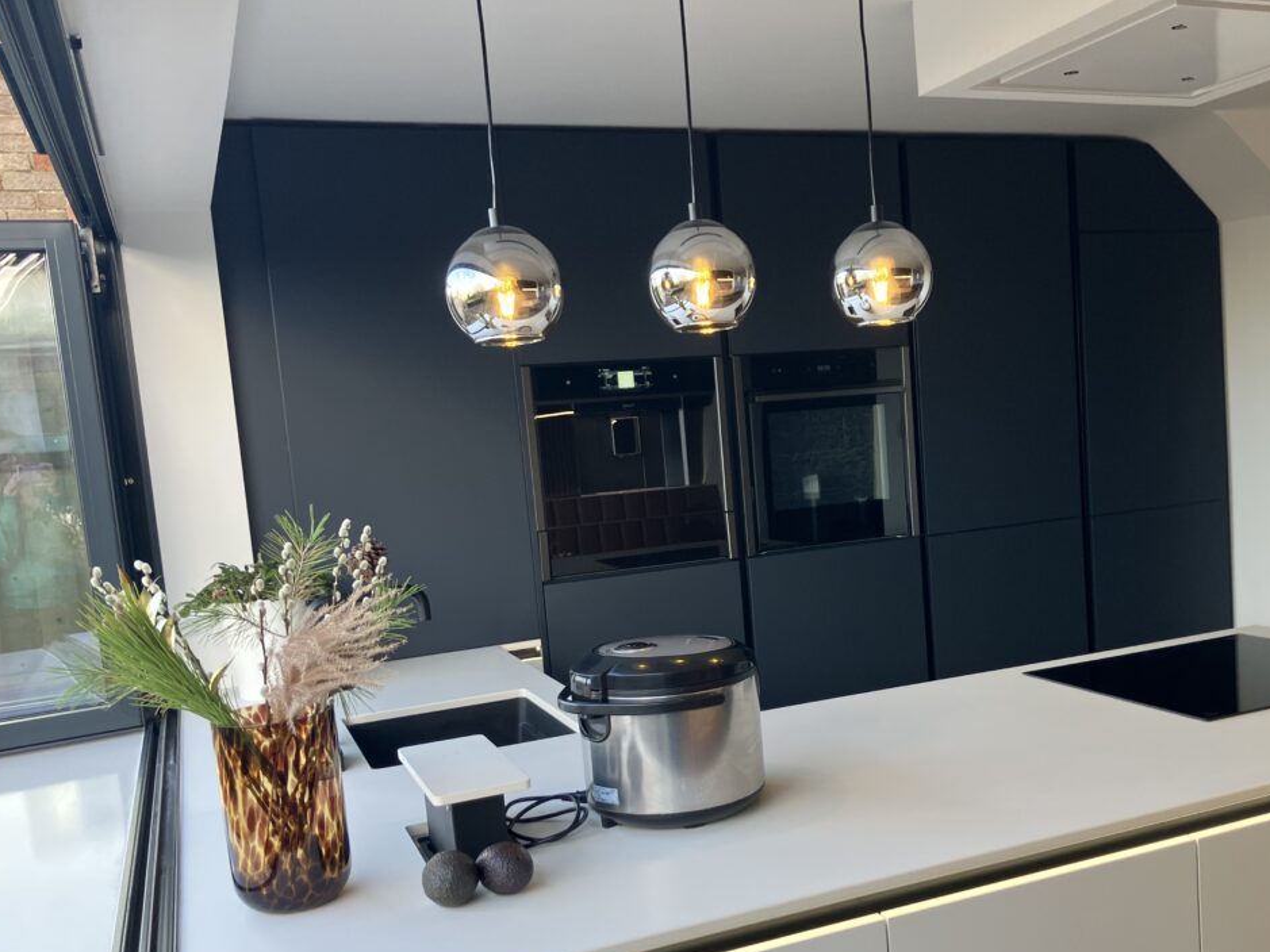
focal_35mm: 34
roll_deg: +4.5
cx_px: 759
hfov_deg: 53.6
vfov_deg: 41.6
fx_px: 1247
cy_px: 575
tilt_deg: -5.7
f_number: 1.8
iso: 40
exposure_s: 1/100
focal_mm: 3.99
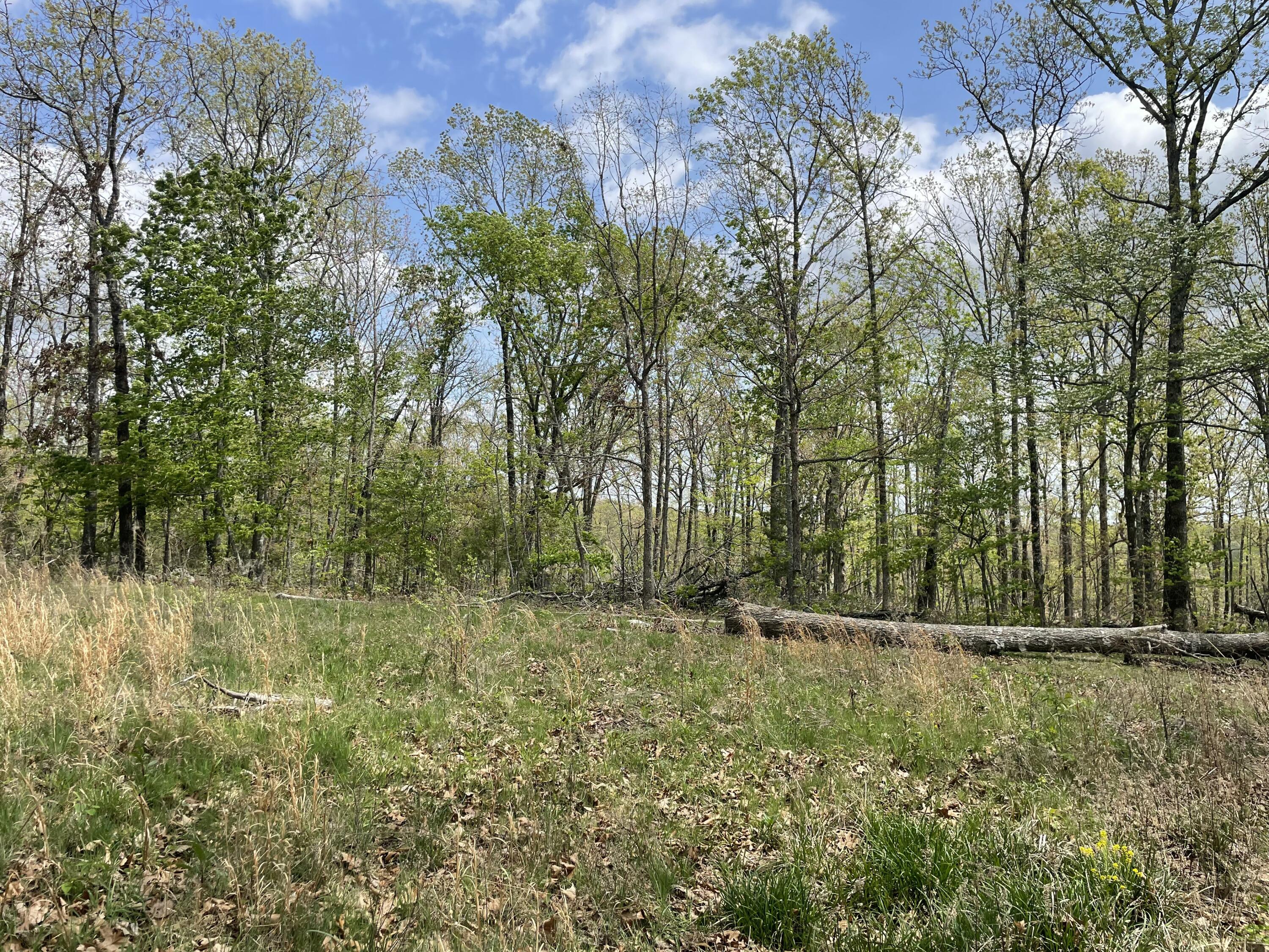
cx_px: 634
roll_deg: +1.1
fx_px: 953
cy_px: 476
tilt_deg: +2.5
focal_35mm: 26
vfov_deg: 53.1
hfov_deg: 67.3
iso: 32
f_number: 1.6
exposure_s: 1/2747
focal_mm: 4.2
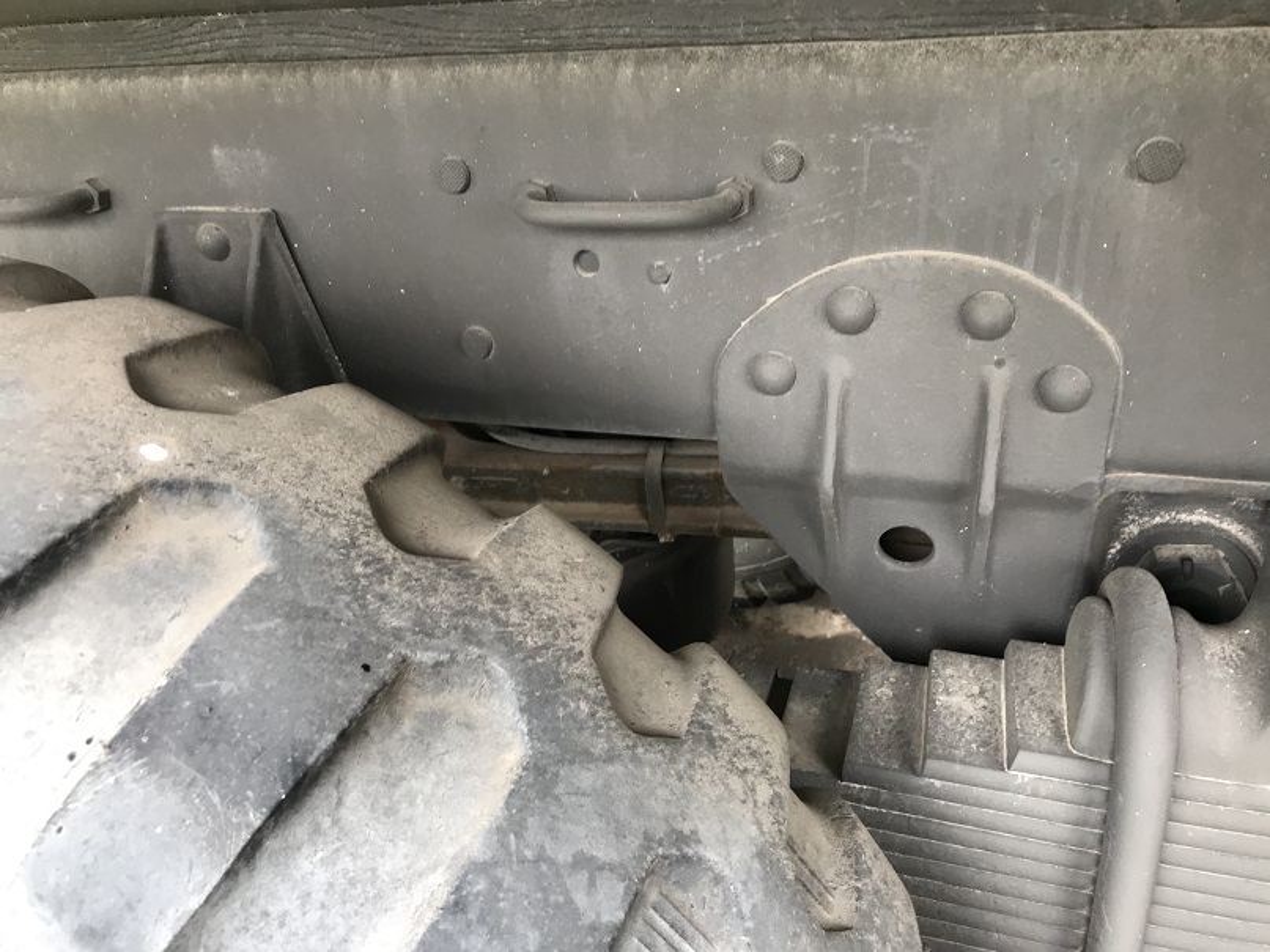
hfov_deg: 63.5
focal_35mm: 28
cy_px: 476
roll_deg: +2.7
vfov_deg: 49.7
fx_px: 1027
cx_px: 635
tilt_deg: -25.4
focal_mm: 3.99
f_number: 1.8
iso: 50
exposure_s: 1/45
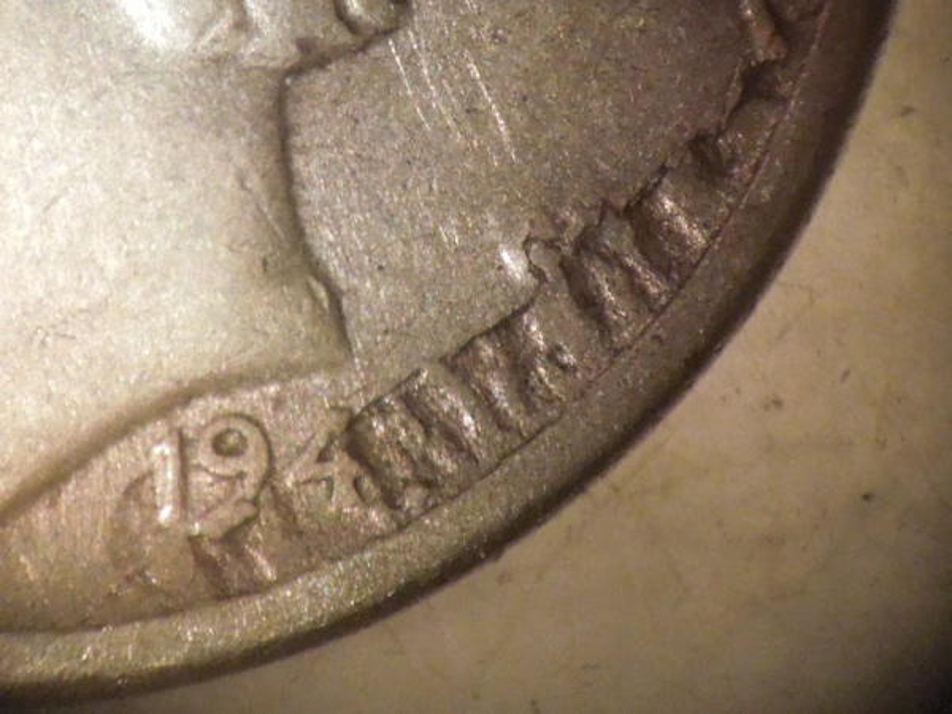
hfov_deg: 69.4
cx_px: 476
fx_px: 688
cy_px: 357
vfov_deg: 54.9
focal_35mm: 25
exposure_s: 1/3
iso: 800
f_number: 3.3
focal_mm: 4.5
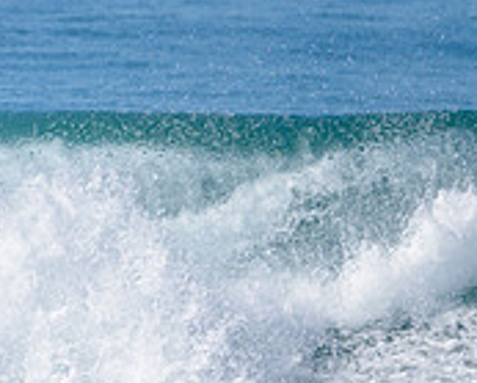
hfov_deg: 1.2
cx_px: 783
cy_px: 205
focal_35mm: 1572
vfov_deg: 1.0
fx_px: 22230
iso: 180
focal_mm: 500
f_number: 5.6
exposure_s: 1/2000
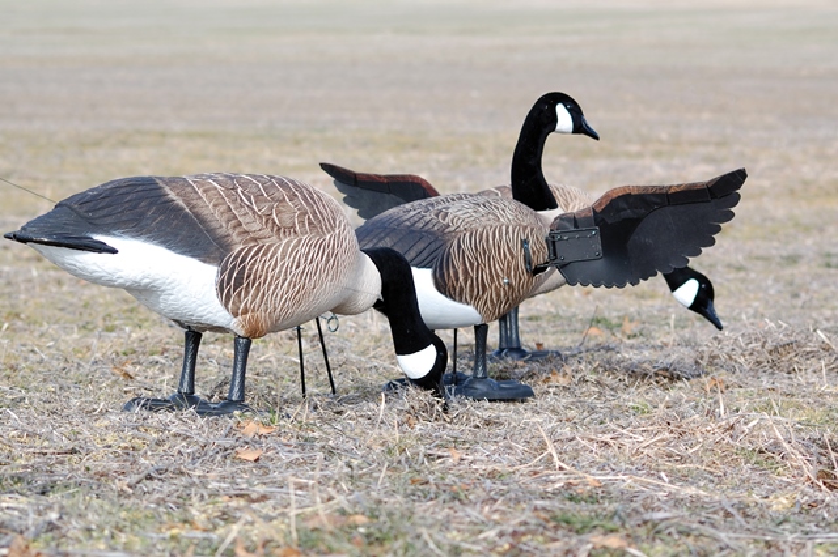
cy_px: 278
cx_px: 419
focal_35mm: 105
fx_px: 2443
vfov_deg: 13.0
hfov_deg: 19.5
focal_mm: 70
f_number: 6.3
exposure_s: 1/640
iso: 200
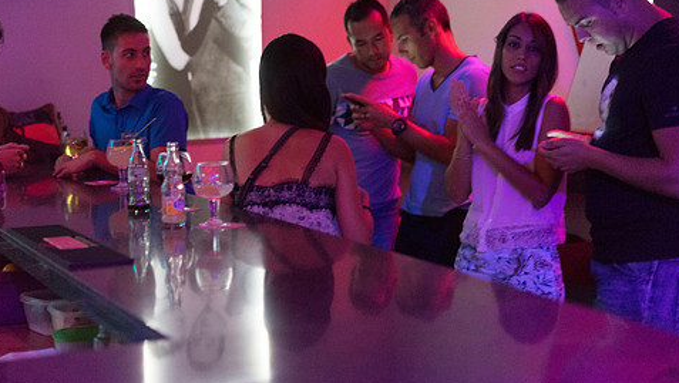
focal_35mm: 70
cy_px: 117
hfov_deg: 30.1
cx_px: 290
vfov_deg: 17.2
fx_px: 1261
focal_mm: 55
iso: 6400
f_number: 2
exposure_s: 1/30
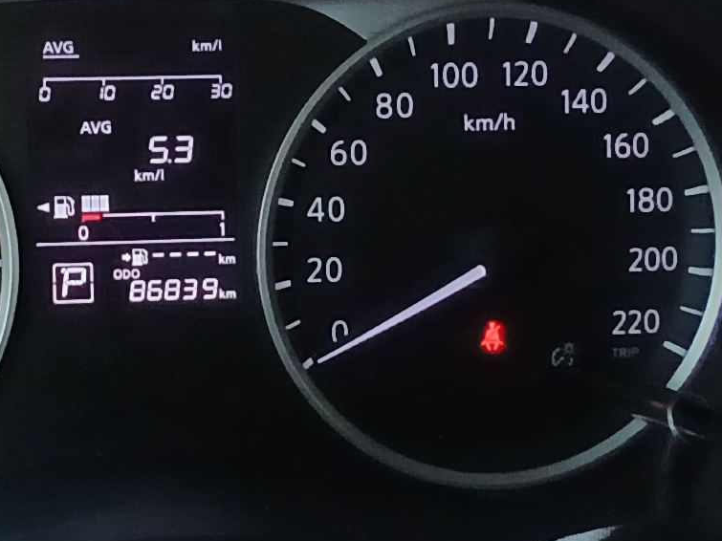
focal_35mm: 58
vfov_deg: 25.0
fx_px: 1210
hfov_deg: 31.9
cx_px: 95
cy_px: 148
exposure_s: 1/33.3
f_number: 2.2
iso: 400
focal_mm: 1.4
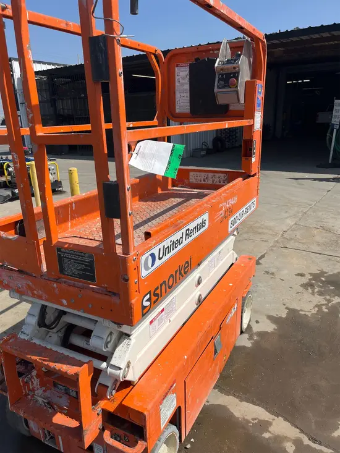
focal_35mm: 26
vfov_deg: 67.3
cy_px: 226
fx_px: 340
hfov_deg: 53.1
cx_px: 170
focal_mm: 5.1
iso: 50
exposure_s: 1/4651
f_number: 1.6
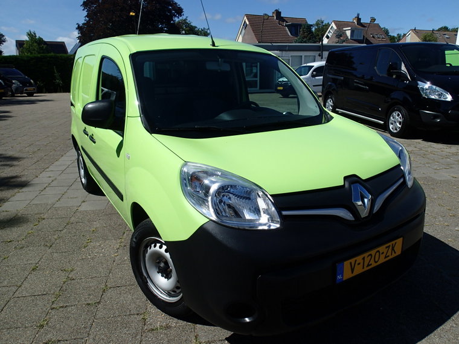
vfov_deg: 54.9
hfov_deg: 69.4
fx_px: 331
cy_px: 172
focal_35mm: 25
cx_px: 230
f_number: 8
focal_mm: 4.5
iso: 100
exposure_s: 1/320
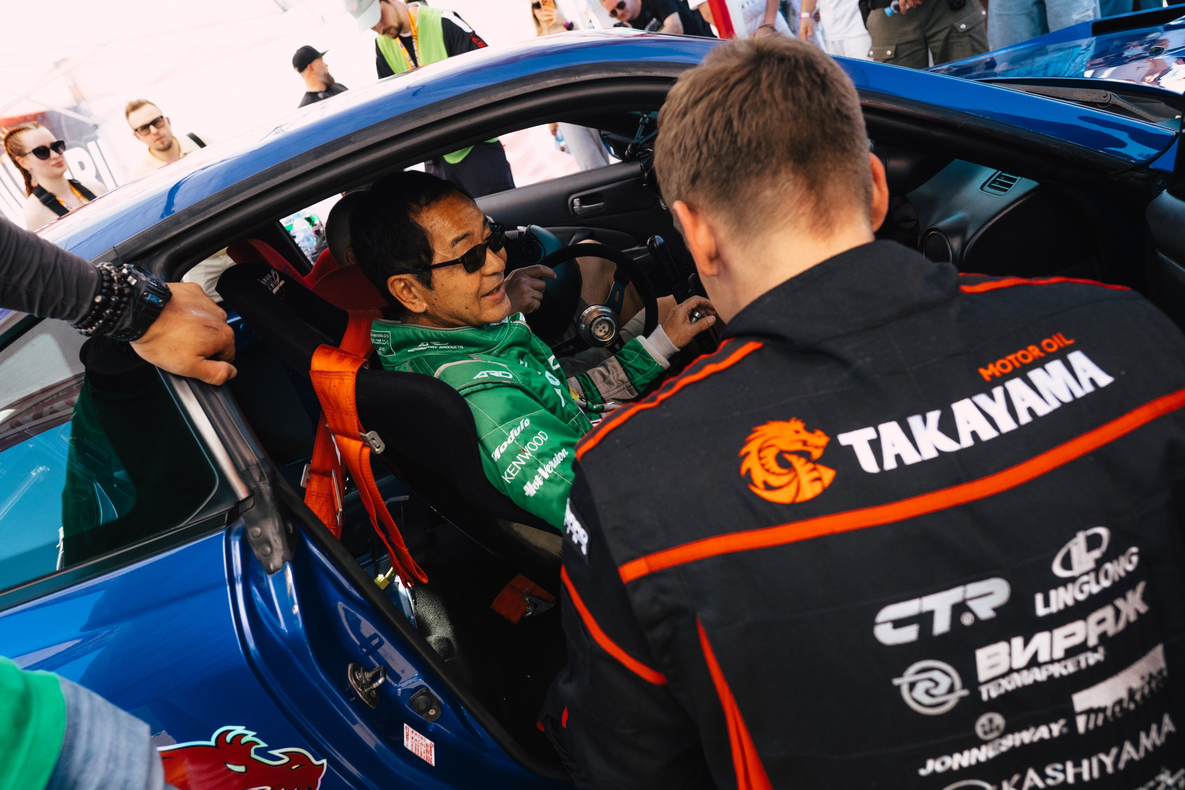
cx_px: 592
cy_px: 395
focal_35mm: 26
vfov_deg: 49.5
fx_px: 856
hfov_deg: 69.4
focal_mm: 24
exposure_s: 1/1250
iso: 2000
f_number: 4.5
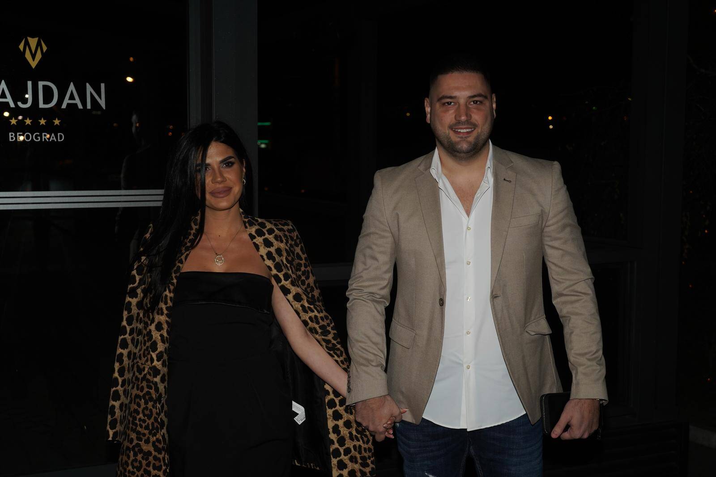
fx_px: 955
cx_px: 358
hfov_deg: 41.1
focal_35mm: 48
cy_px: 238
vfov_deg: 28.1
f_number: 5
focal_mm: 48
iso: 800
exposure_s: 1/250
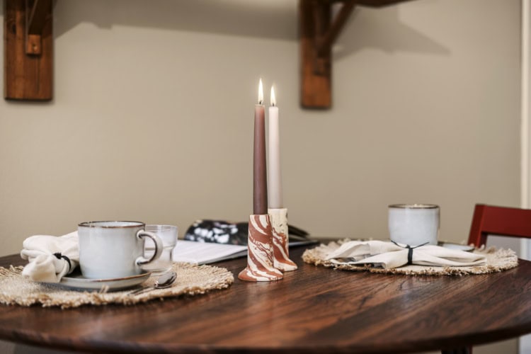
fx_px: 737
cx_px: 266
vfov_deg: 27.0
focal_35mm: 50
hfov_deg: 39.6
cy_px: 177
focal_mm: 50
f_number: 1.8
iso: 160
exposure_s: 1/25
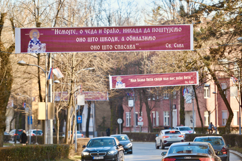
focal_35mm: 170
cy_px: 80
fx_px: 1143
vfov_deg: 8.1
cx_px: 121
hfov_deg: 12.1
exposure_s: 1/1250
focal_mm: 170
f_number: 2.8
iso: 320
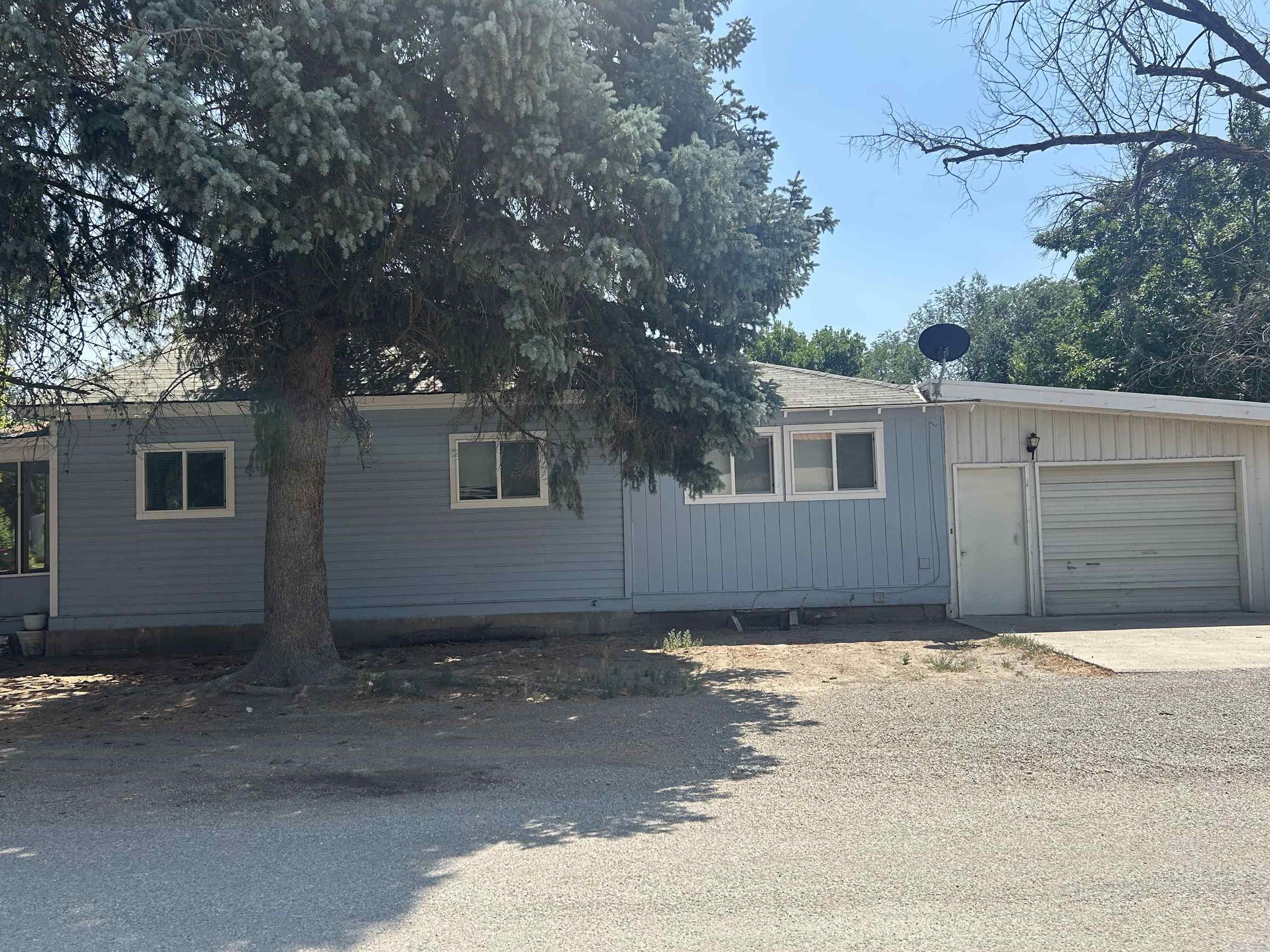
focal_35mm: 29
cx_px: 623
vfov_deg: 48.2
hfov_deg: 61.7
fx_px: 1064
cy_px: 468
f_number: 1.5
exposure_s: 1/2299
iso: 50
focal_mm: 5.7
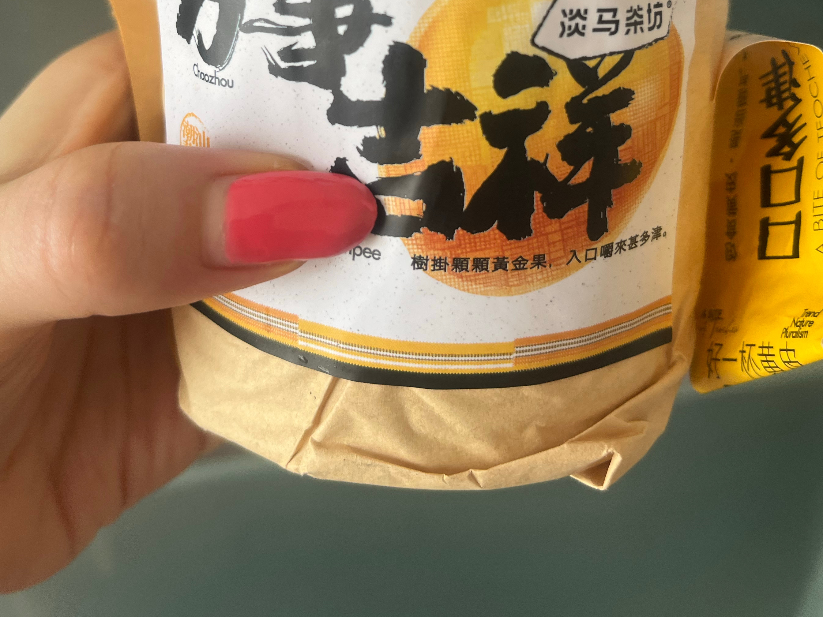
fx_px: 927
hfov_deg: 47.8
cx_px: 379
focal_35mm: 39
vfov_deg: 34.2
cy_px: 30
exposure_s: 1/121
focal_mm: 5.1
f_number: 1.6
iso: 40
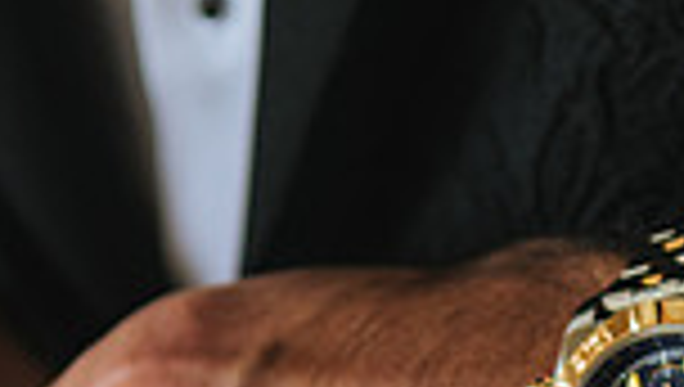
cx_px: 356
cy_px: 430
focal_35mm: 279
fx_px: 5067
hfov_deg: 7.7
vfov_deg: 4.4
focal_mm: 70
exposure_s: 1/200
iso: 1000
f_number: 3.2
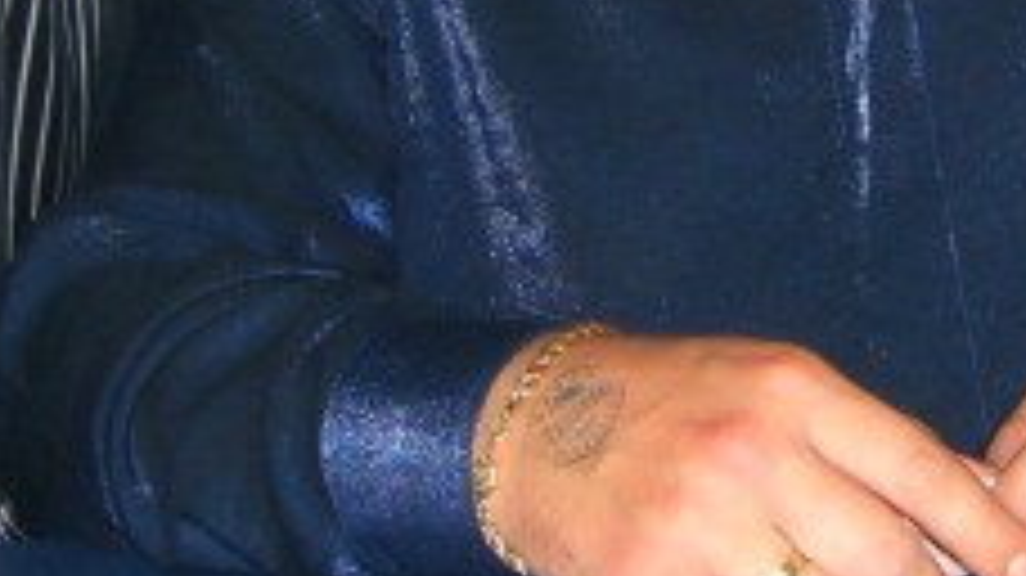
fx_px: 4786
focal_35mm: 176
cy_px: -261
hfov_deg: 12.0
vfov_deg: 6.8
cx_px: 1184
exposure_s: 1/60
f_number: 3.1
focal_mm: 9.5
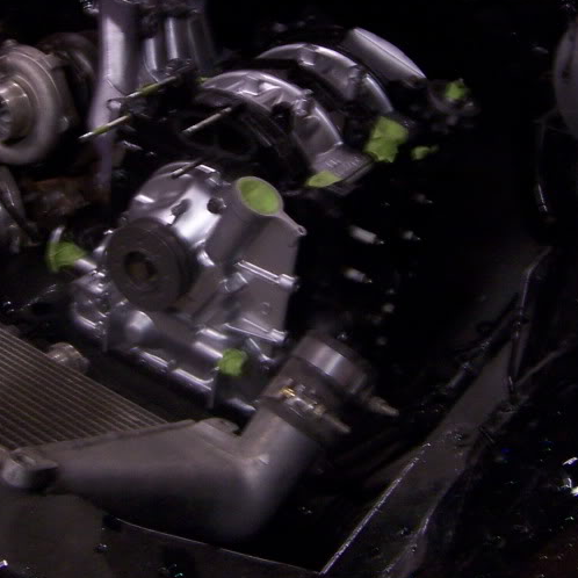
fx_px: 1133
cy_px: 162
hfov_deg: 28.3
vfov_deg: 28.3
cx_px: 167
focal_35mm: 60
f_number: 3.4
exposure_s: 1/8
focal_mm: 5.5
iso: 140
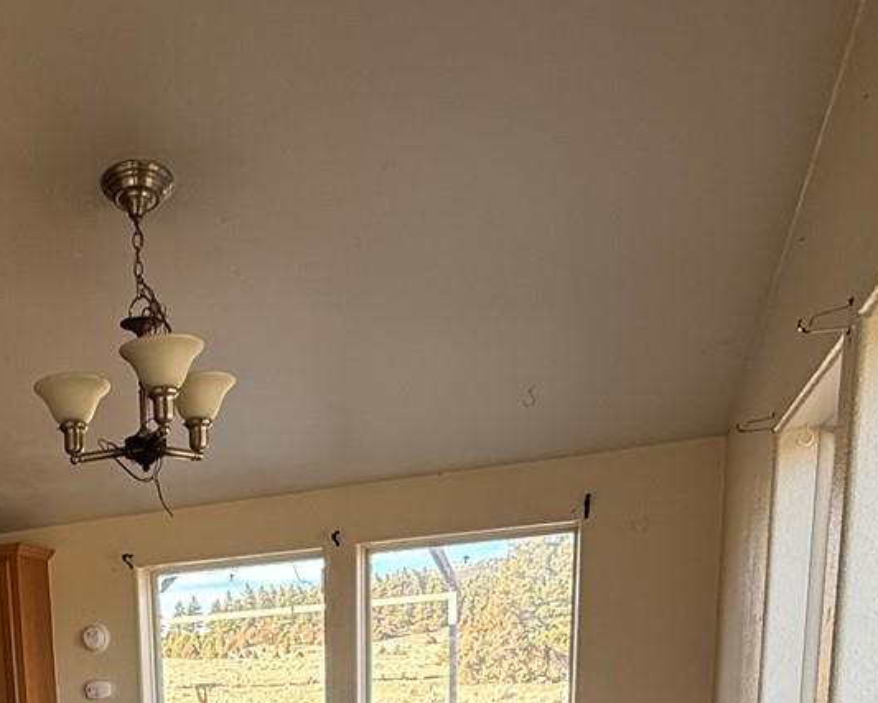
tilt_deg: -10.5
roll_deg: +1.9
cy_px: 909
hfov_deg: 41.4
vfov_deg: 29.5
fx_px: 1066
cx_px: 96
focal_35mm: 41
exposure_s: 1/99
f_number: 2.2
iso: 64
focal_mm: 2.22
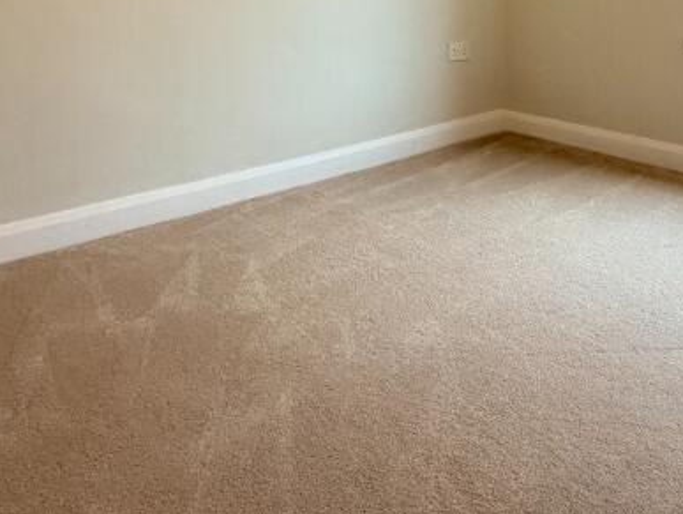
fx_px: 731
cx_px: 409
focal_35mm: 37
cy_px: -101
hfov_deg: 49.8
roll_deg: +0.2
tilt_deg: +4.4
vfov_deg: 32.2
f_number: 2.2
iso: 320
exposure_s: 1/121
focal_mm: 2.22
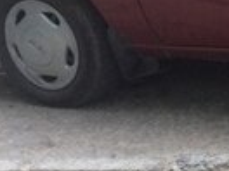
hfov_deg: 11.7
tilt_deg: -20.2
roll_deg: -0.2
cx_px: 510
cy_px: 77
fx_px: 959
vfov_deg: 10.2
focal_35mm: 145
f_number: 2.2
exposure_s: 1/33
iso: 80
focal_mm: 4.15
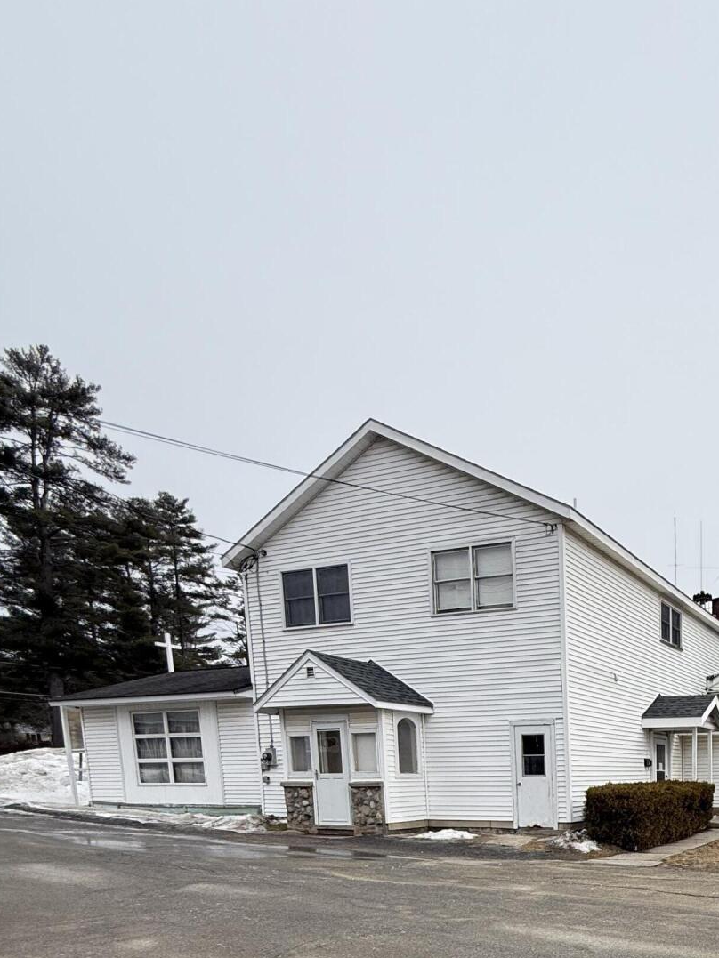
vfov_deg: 56.7
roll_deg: -0.6
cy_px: 884
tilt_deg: -8.6
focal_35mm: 26
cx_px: 657
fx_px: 720
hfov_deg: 47.3
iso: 50
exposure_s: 1/1167
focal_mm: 2.22
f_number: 2.2
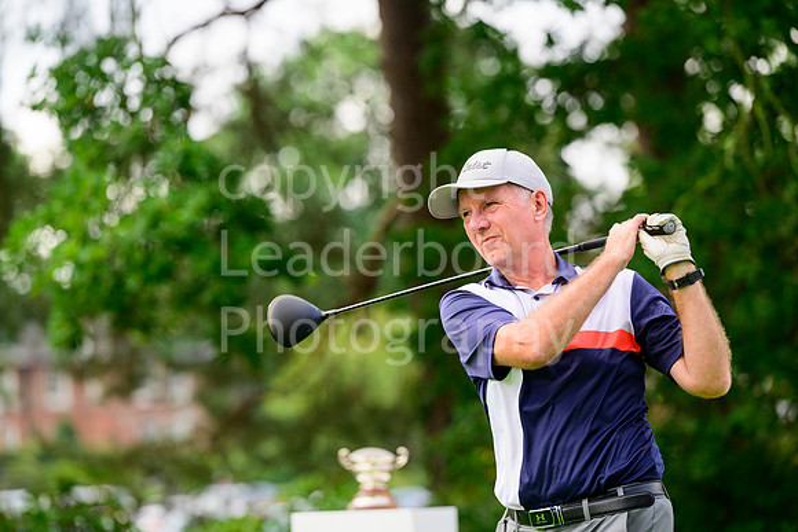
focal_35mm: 200
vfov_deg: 6.9
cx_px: 399
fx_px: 4434
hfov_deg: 10.3
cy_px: 266
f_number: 4
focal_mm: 200
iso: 640
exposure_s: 1/1600
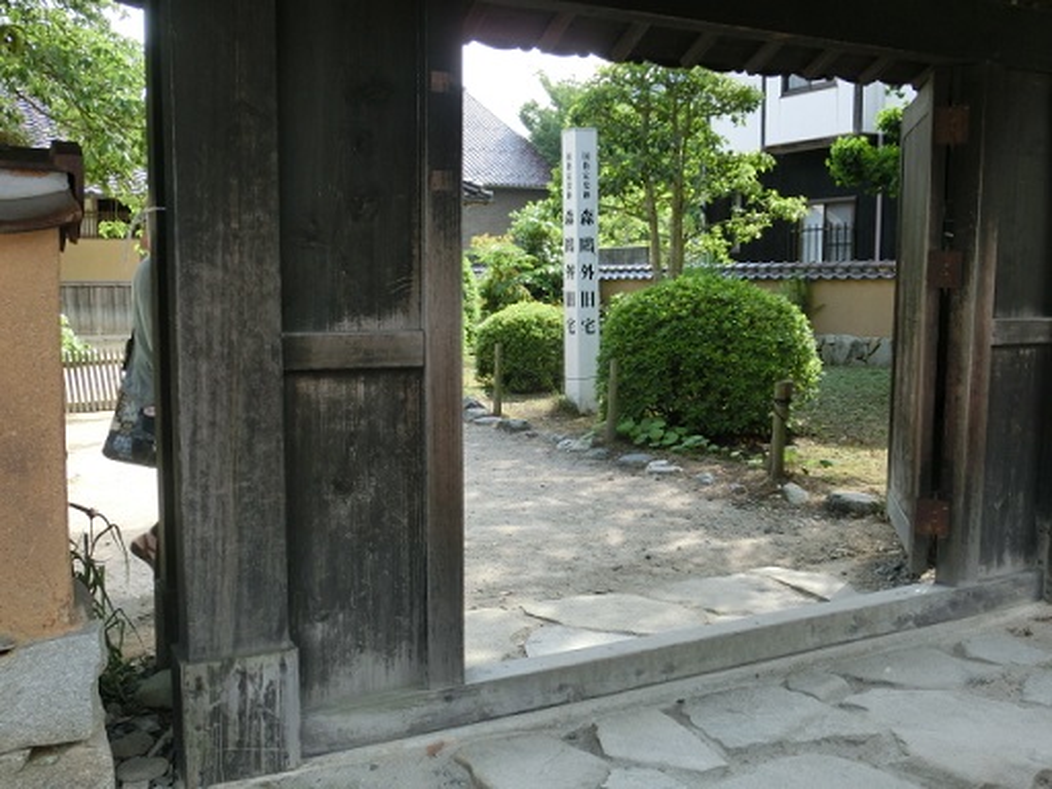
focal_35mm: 35
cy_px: 394
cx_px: 526
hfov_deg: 52.6
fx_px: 1064
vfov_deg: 40.7
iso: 80
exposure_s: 1/200
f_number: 3.2
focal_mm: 6.1
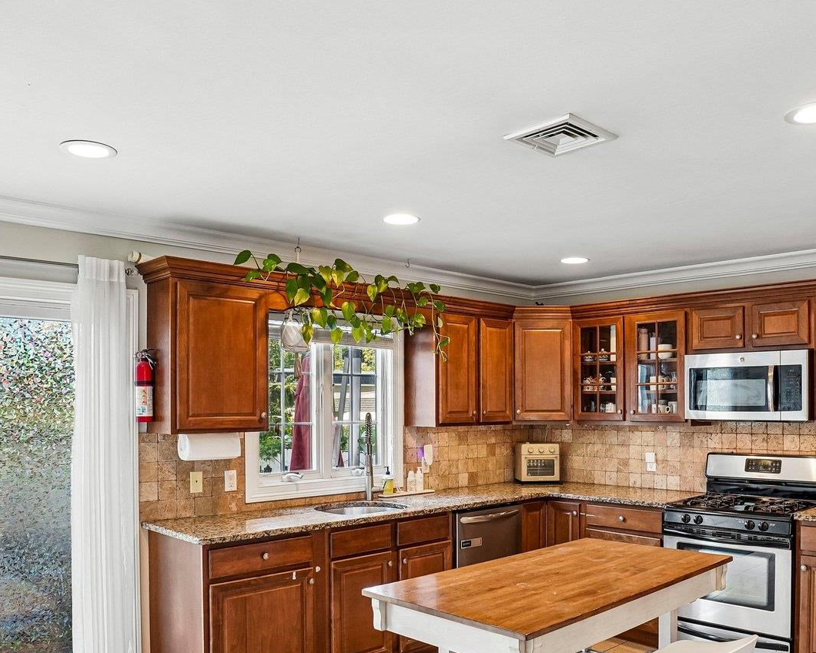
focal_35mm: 29
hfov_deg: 60.3
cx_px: 454
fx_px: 700
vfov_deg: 49.5
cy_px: 408
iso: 400
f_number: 8
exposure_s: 1/25
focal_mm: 16
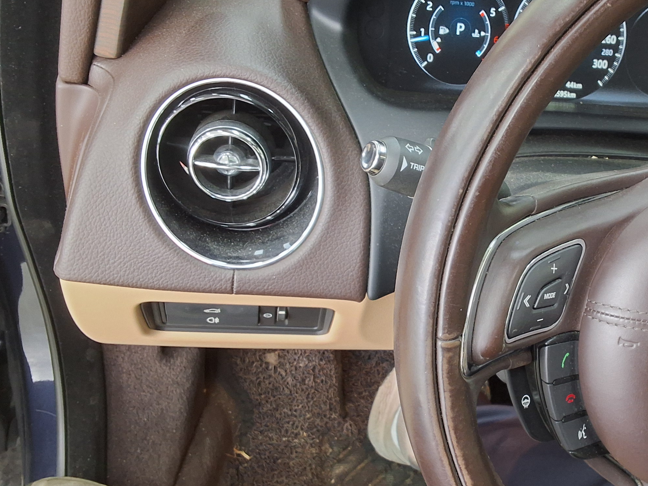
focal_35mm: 46
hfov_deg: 39.7
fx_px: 861
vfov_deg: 31.5
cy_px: 275
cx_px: 514
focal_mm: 2.91
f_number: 1.9
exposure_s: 1/40
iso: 125
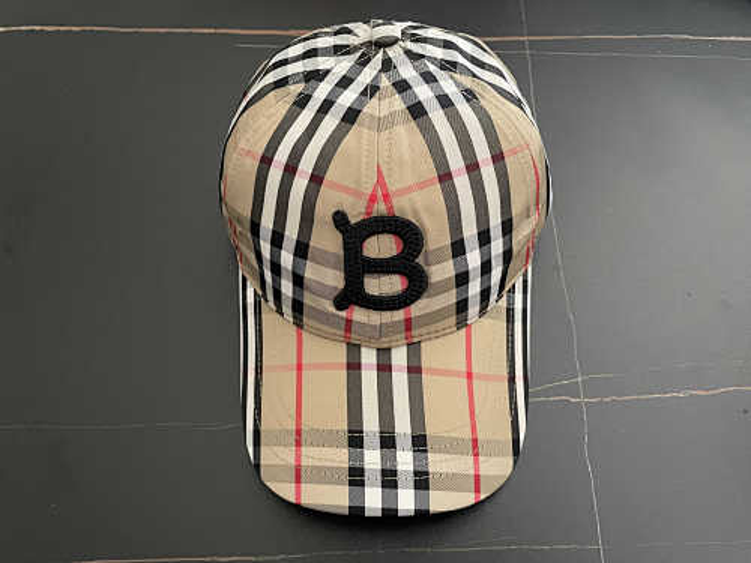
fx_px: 564
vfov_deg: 53.1
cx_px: 376
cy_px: 282
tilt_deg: -59.9
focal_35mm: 26
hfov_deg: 67.3
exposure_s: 1/35
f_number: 1.6
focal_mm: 4.2
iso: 640
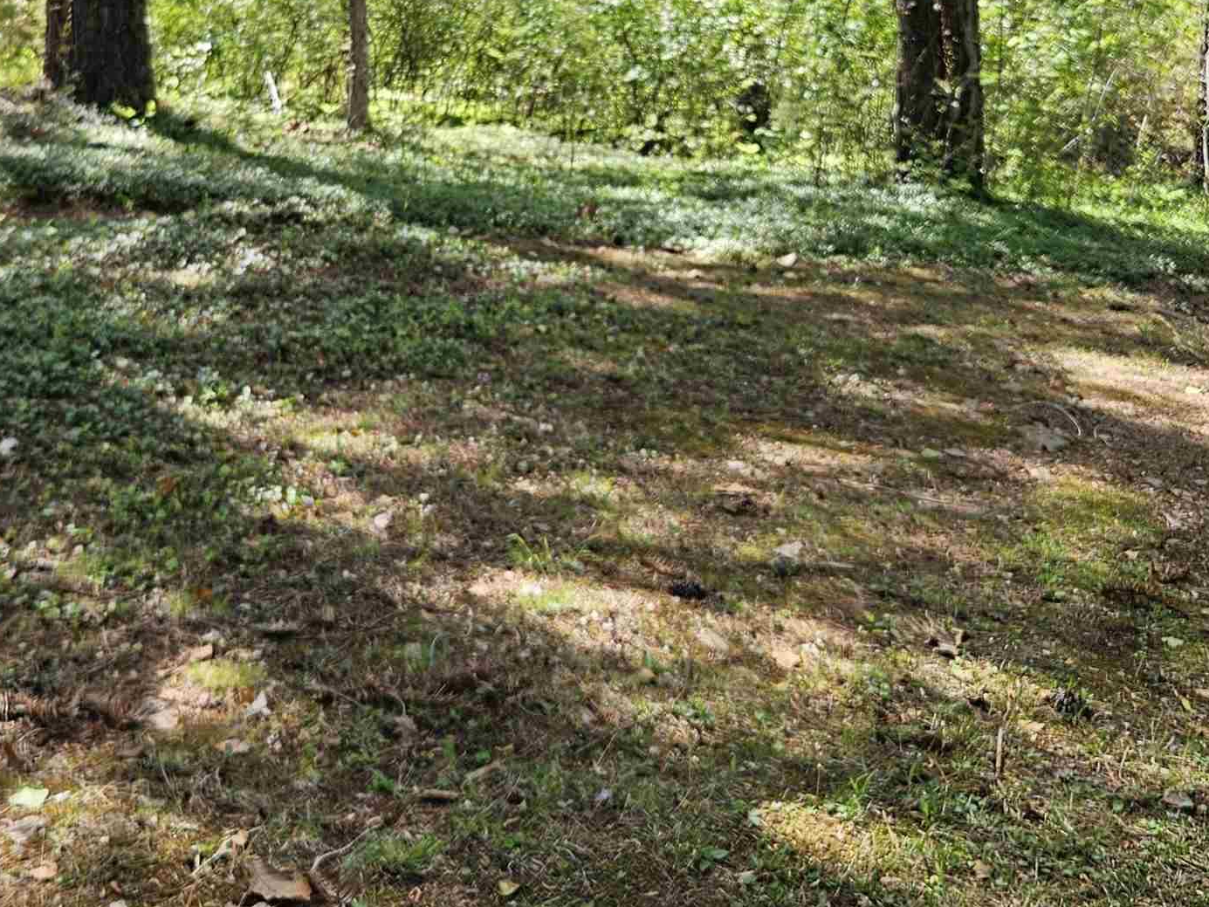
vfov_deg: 27.9
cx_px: 505
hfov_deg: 37.4
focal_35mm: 51
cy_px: 156
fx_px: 1781
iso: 25
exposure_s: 1/208
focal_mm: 5.4
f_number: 1.8
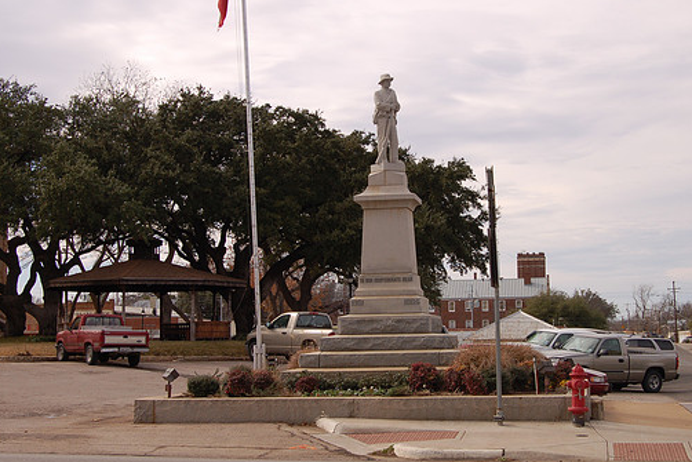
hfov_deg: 33.0
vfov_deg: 22.4
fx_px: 1165
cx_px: 390
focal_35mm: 61
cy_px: 208
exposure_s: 1/320
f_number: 9
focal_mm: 35
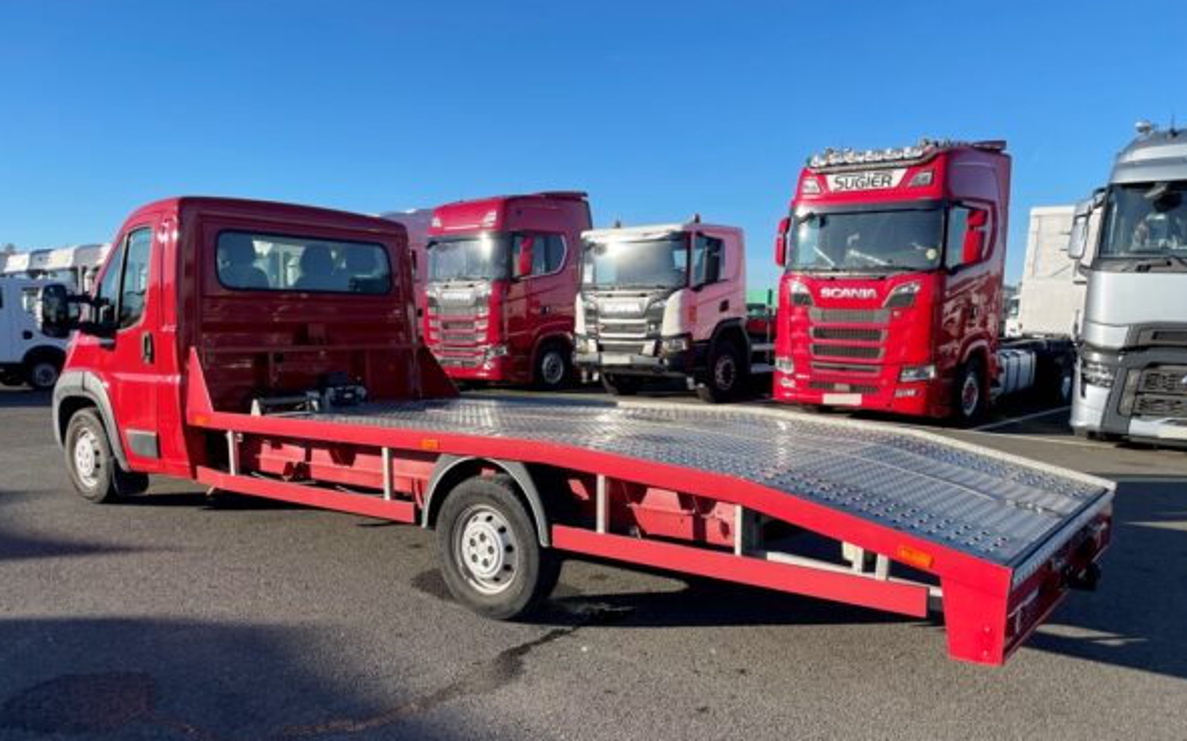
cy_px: 438
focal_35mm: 28
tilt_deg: -7.2
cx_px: 597
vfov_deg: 44.3
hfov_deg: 66.5
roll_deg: -0.2
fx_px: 906
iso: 32
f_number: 1.6
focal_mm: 4.2
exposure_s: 1/1916
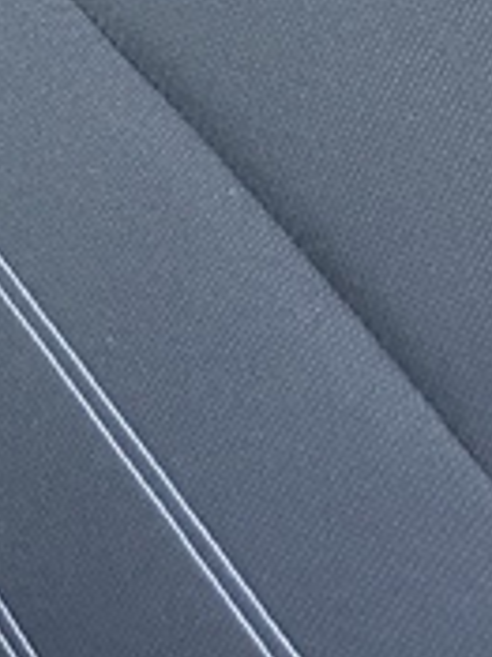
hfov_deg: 10.8
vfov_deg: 14.0
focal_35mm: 128
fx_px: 2429
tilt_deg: -29.2
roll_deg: +4.0
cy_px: -462
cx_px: -409
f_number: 1.8
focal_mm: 3.99
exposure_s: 1/67
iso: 80
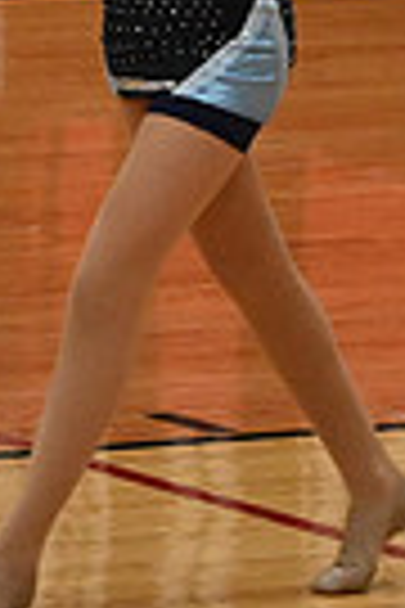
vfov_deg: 2.2
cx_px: -810
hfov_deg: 1.5
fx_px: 15693
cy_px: -200
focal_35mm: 930
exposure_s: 1/400
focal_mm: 145
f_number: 4
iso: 6400
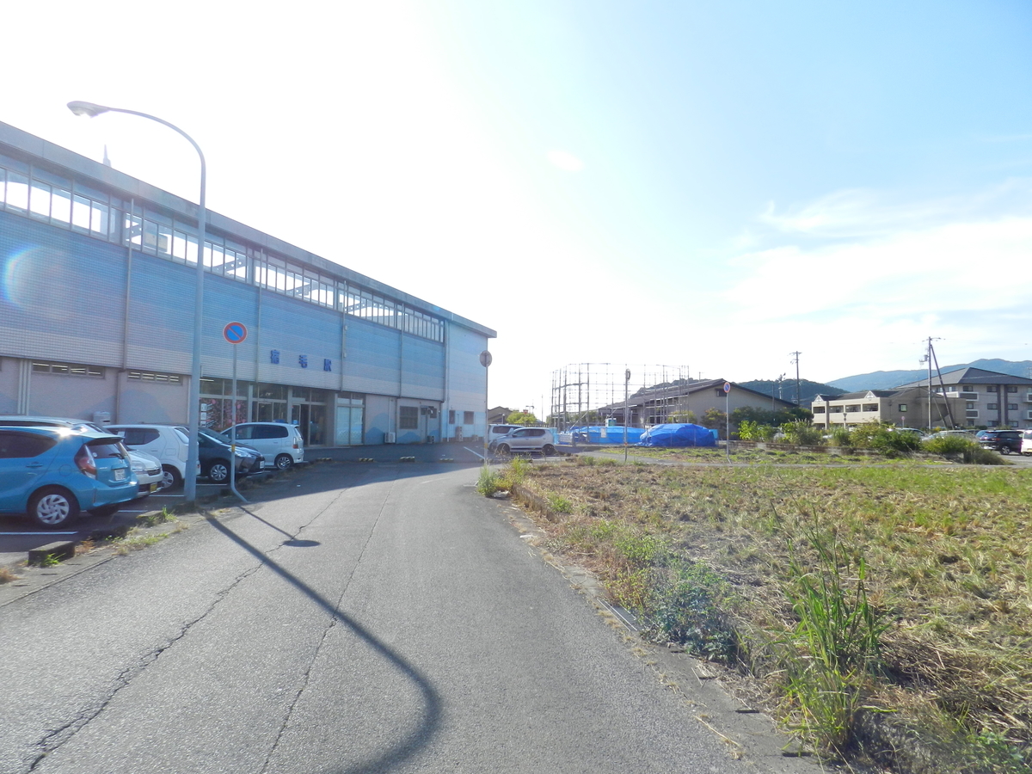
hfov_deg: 73.9
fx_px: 686
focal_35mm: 23
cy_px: 387
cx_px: 516
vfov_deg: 58.9
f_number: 4
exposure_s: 1/800
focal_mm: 4
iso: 160
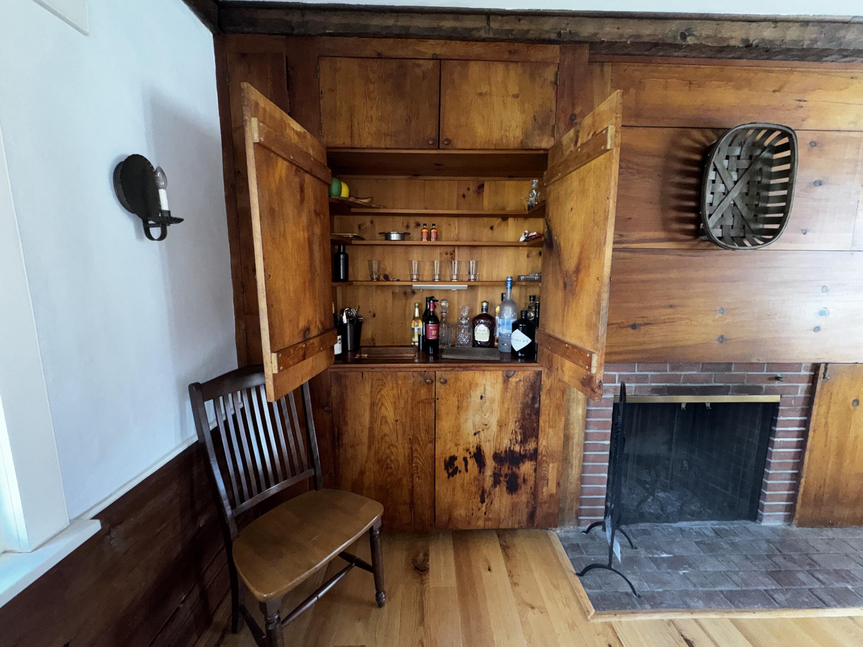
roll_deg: +0.3
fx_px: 349
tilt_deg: -8.2
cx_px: 432
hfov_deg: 102.1
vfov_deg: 85.7
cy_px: 324
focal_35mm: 14
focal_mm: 2.22
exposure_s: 1/60
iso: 200
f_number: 2.2
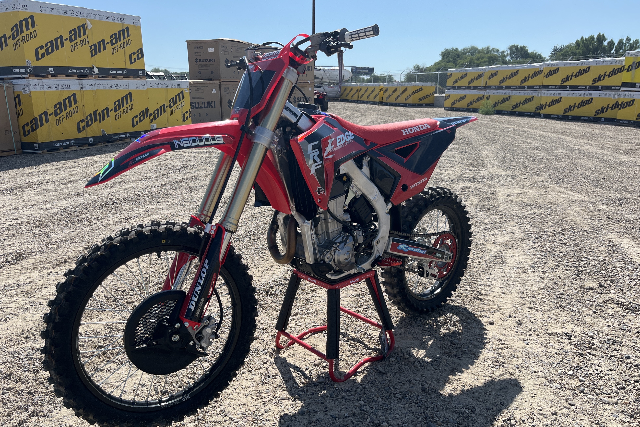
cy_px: 233
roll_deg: -0.1
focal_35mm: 28
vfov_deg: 46.3
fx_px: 498
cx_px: 319
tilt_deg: -16.5
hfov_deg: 65.5
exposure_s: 1/3521
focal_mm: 5.1
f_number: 1.6
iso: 50
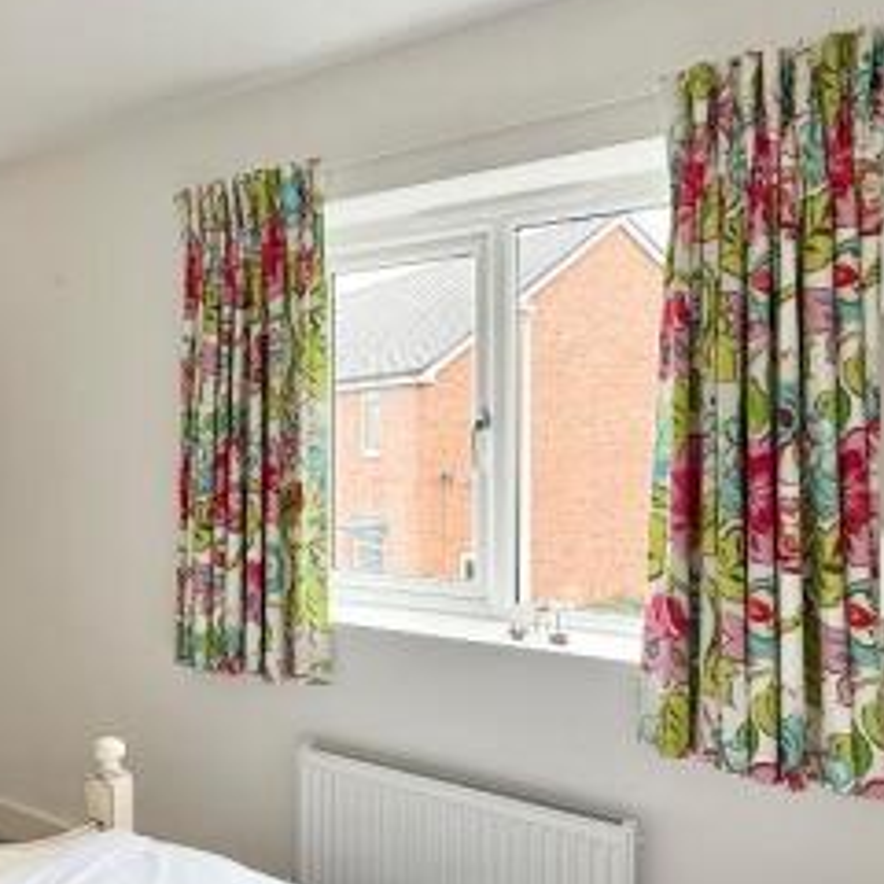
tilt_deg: -0.9
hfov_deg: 50.2
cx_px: 157
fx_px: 867
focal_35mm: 30
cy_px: 459
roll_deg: +0.1
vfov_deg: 54.0
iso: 125
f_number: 2.2
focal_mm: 2.22
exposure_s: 1/99
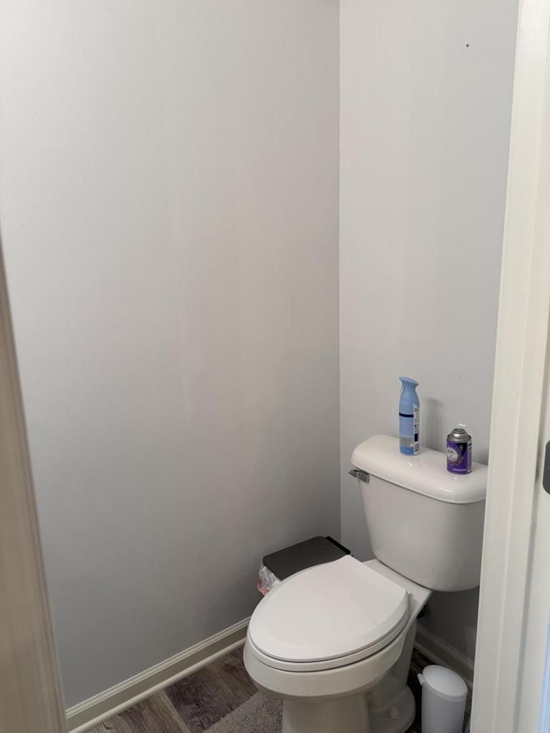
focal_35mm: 24
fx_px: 508
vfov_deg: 71.6
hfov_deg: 56.8
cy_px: 366
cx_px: 275
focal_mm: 6.76
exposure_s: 1/120
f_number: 1.78
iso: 160
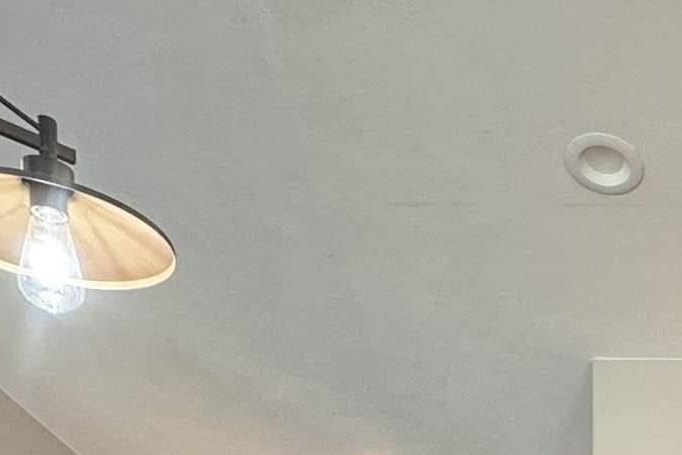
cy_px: 885
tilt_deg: -2.7
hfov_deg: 25.9
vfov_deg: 16.3
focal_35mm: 66
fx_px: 1250
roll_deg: +0.0
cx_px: 894
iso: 200
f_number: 2.2
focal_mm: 2.22
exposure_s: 1/60
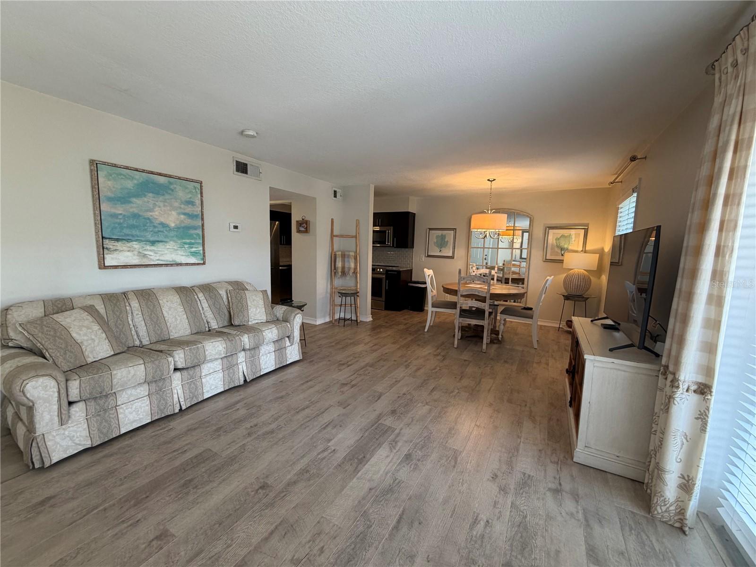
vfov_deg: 85.7
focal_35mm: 14
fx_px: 306
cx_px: 378
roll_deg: -0.9
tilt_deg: -8.7
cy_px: 284
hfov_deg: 102.1
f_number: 2.2
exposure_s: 1/120
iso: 200
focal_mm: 2.22
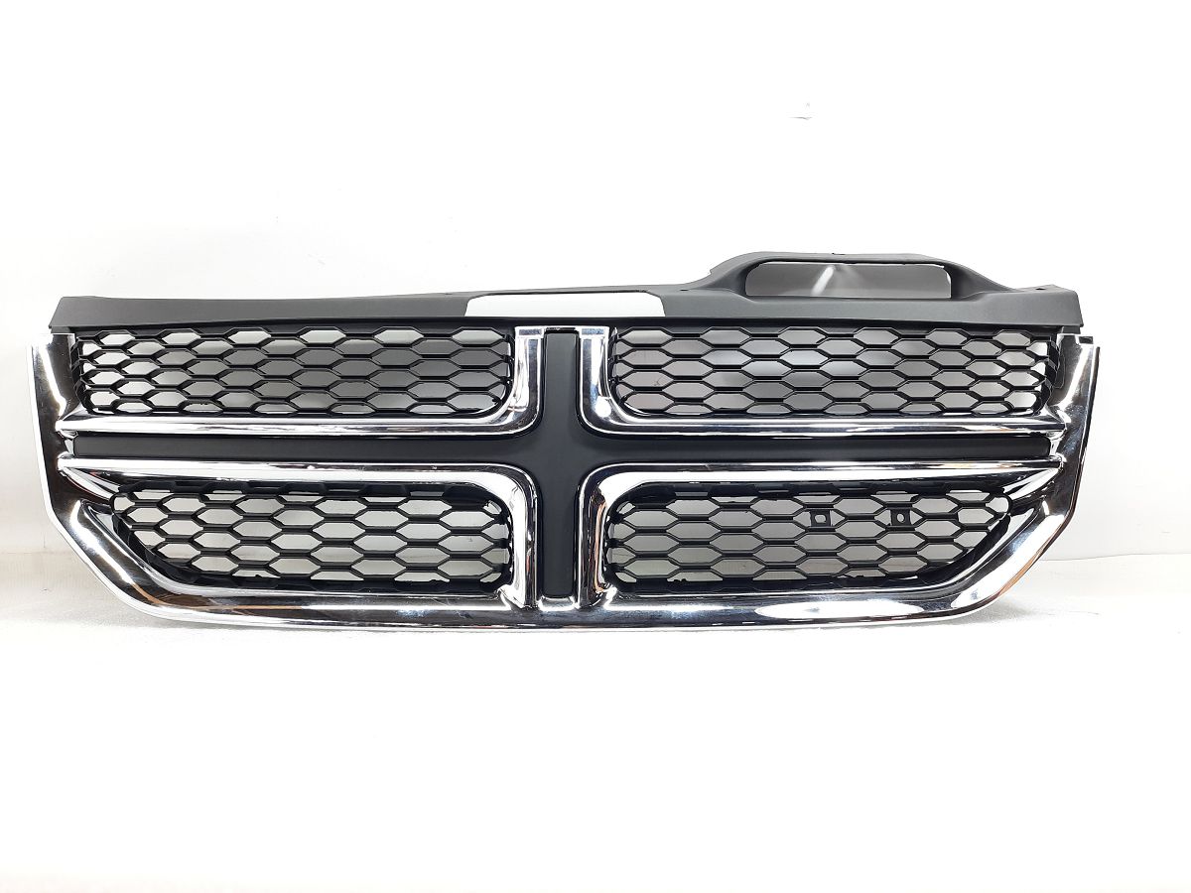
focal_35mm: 25
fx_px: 860
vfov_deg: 54.9
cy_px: 446
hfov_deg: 69.4
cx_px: 596
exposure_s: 1/50
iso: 80
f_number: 2
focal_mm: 4.6
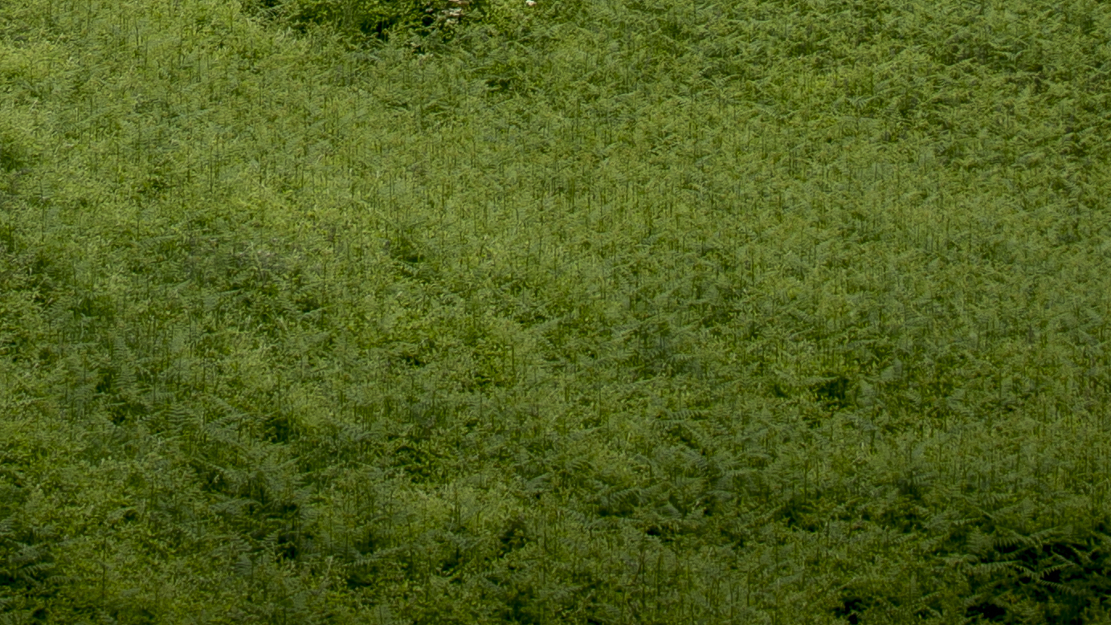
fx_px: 9398
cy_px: -975
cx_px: 161
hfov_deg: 6.8
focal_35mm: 319
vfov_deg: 3.7
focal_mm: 70
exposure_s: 1/250
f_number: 4.5
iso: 50
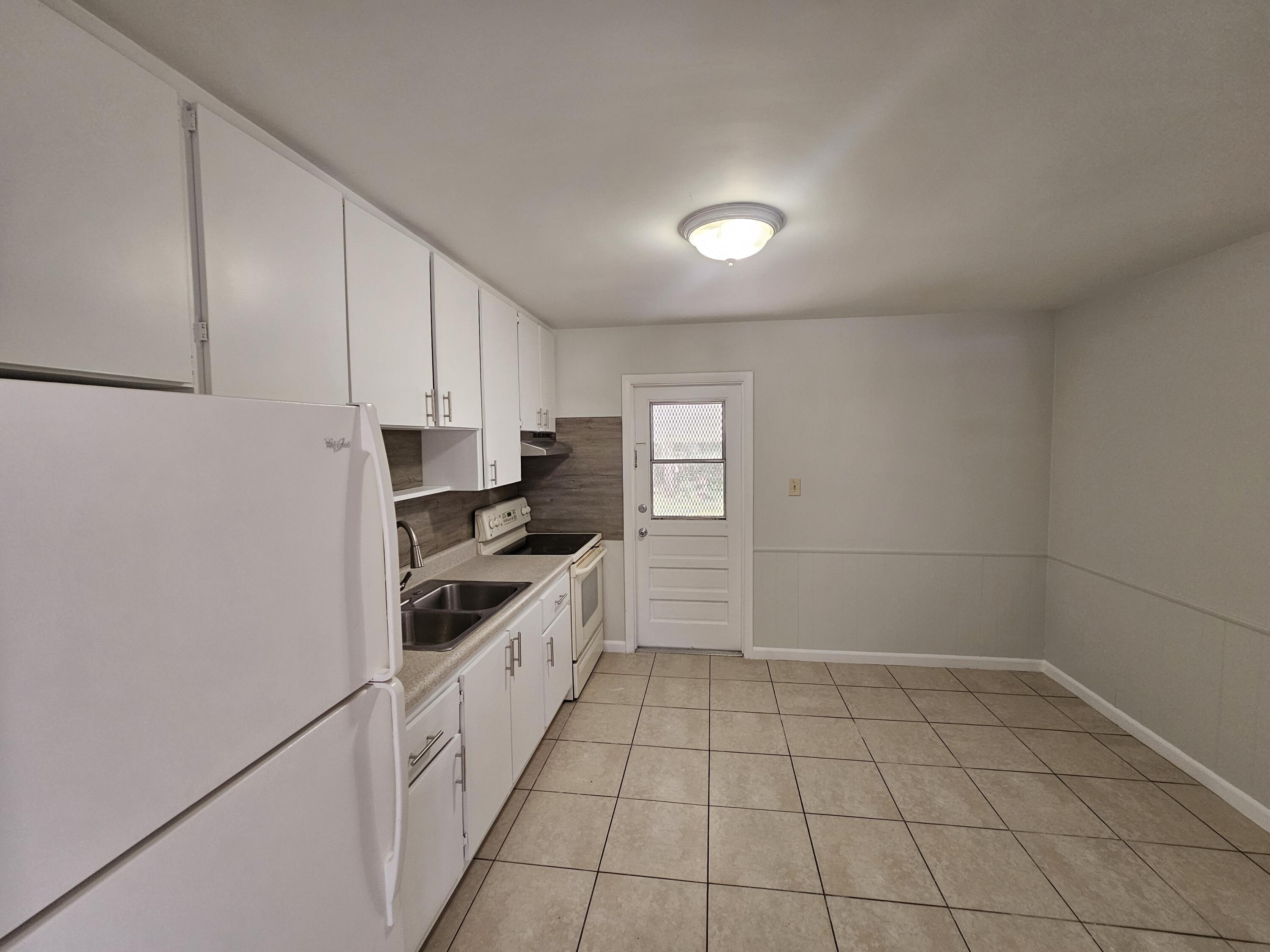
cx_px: 635
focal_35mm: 13
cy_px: 476
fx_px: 477
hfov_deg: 106.2
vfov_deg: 89.9
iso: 125
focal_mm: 2.2
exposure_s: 1/60
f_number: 2.2
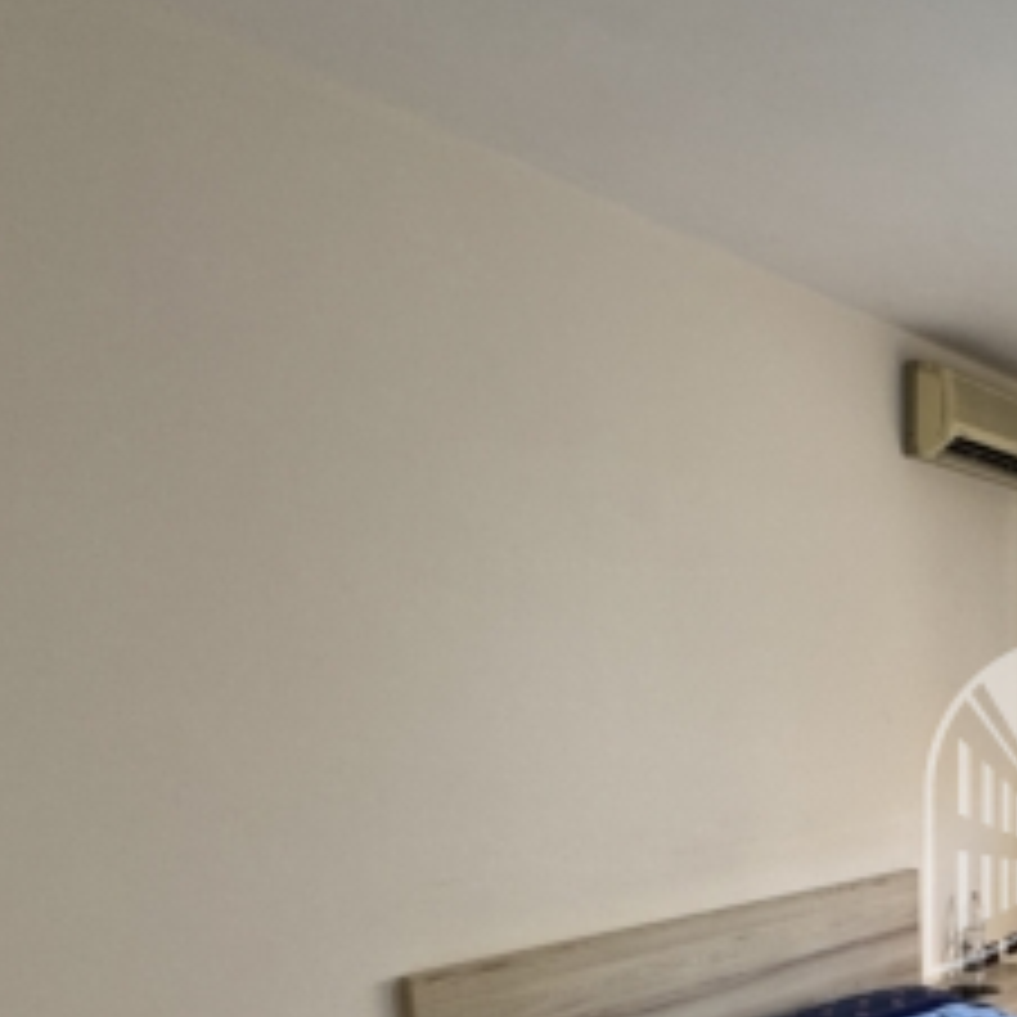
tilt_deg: -12.9
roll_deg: -0.8
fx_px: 1064
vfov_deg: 45.8
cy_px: 932
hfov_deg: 42.4
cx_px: 1066
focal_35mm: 32
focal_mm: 2.22
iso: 125
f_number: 2.2
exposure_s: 1/100
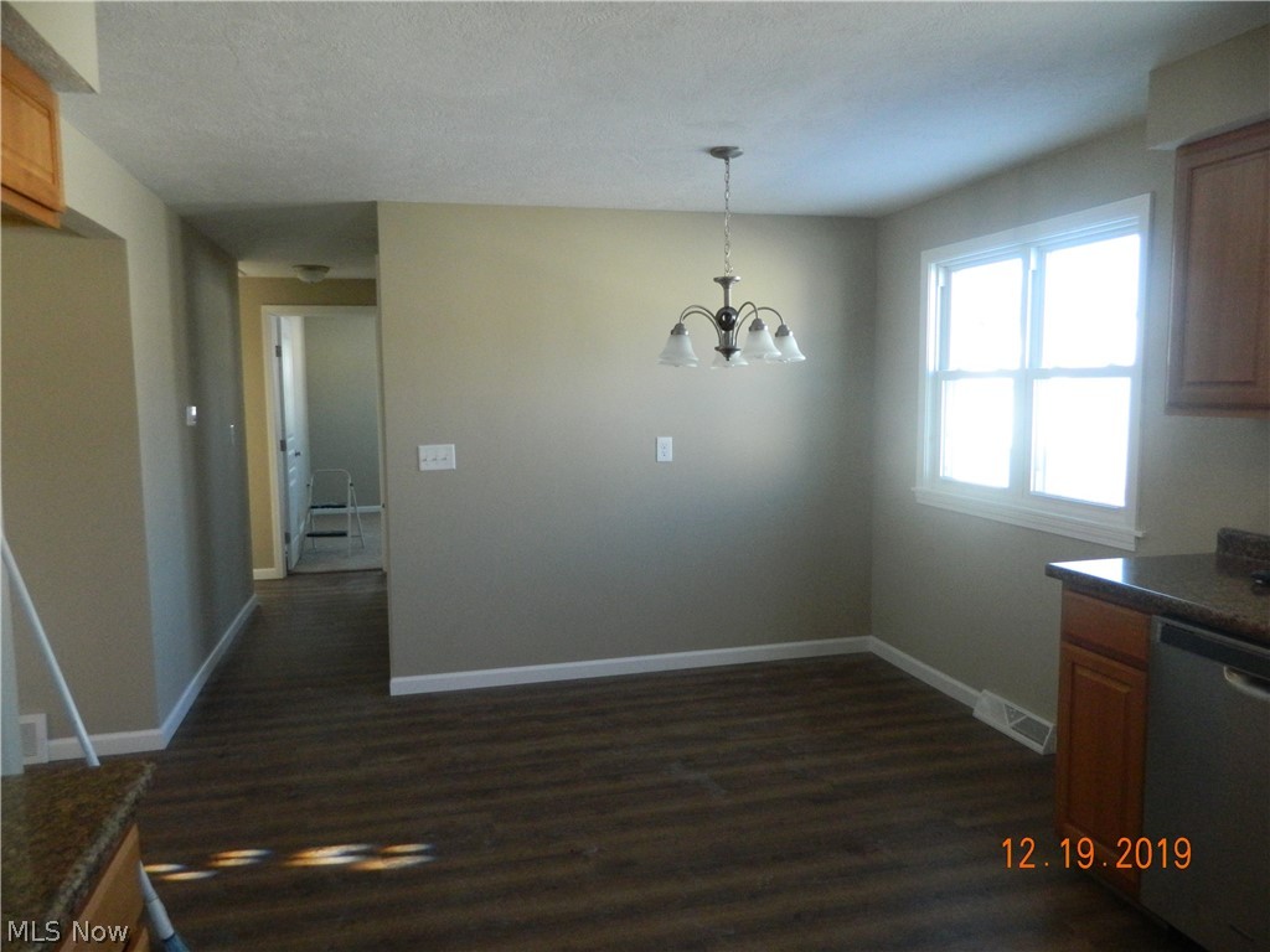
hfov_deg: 69.4
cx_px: 635
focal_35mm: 25
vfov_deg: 54.9
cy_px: 476
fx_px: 917
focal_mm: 4.5
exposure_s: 1/125
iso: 400
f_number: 3.1
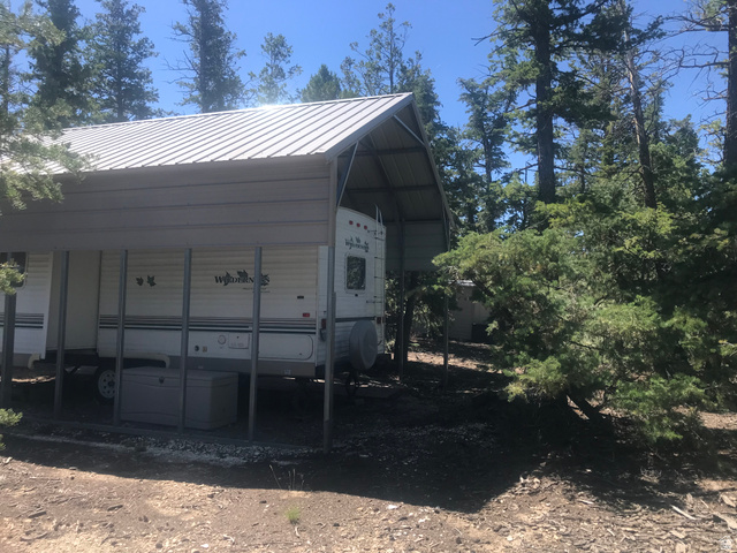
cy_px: 276
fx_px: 596
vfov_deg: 49.7
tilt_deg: +3.6
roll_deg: -1.4
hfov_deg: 63.4
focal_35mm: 28
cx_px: 368
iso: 20
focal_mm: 3.99
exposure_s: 1/977
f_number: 1.8
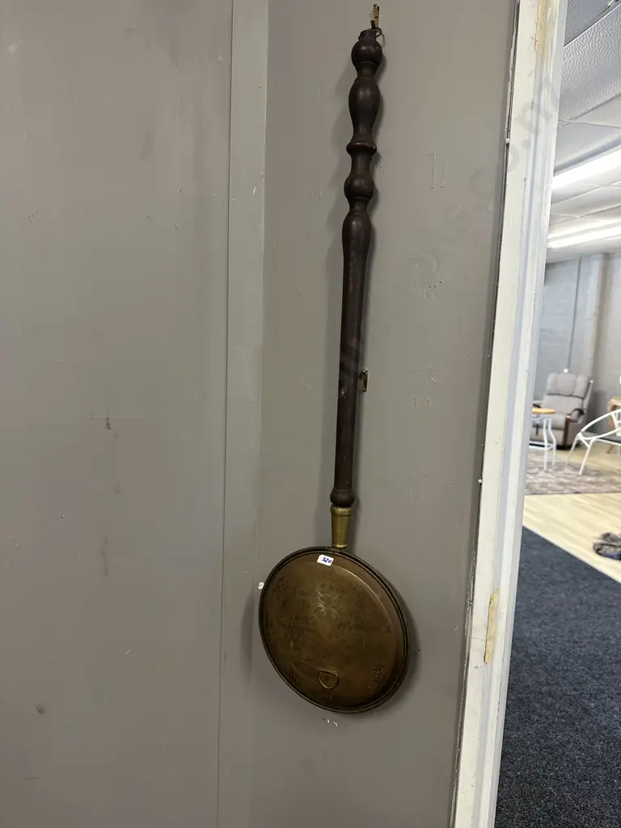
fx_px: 574
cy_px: 414
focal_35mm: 24
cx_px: 310
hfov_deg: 56.8
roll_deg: -2.3
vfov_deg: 71.6
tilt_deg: -6.9
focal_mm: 6.86
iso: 160
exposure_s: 1/50
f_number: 1.78
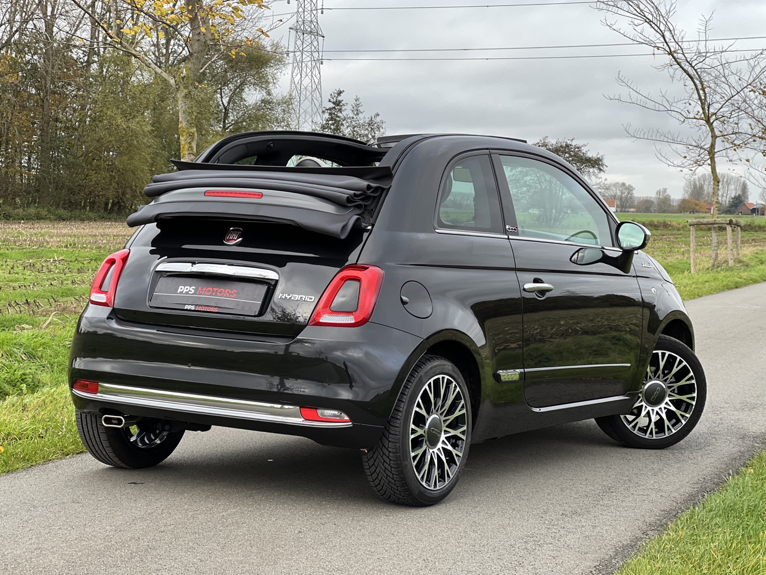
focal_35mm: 77
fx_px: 1704
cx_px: 383
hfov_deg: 25.3
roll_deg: -2.0
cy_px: 288
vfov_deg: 19.1
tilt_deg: -1.2
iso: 50
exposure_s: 1/121
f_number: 2.8
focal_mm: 9
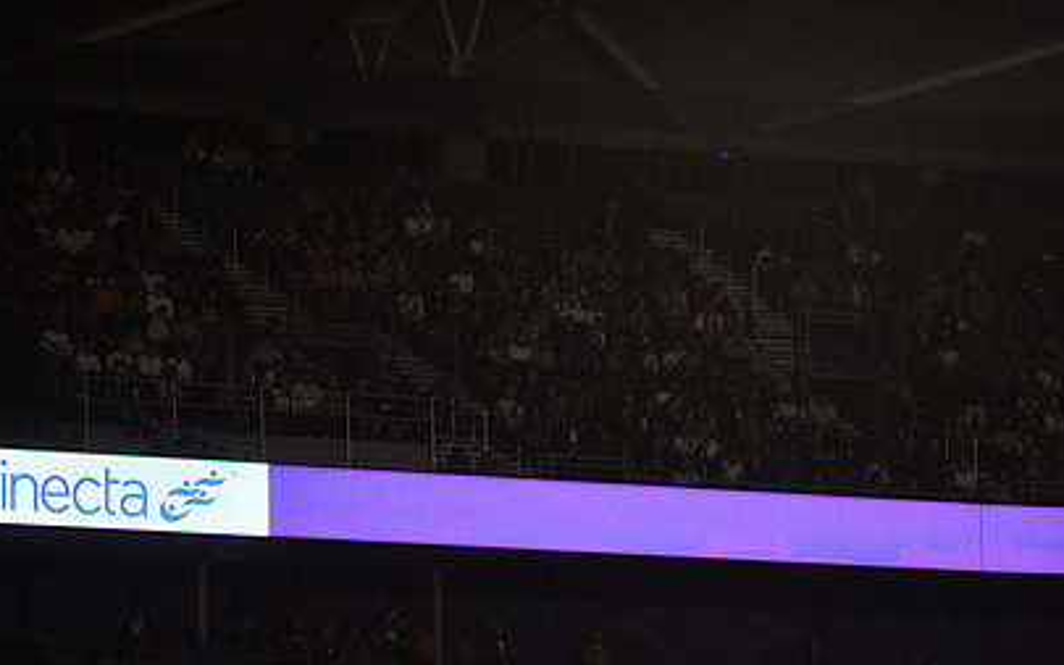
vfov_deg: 4.5
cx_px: 607
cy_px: 506
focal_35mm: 292
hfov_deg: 7.2
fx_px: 8466
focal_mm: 200
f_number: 2.8
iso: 1600
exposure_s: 1/3200
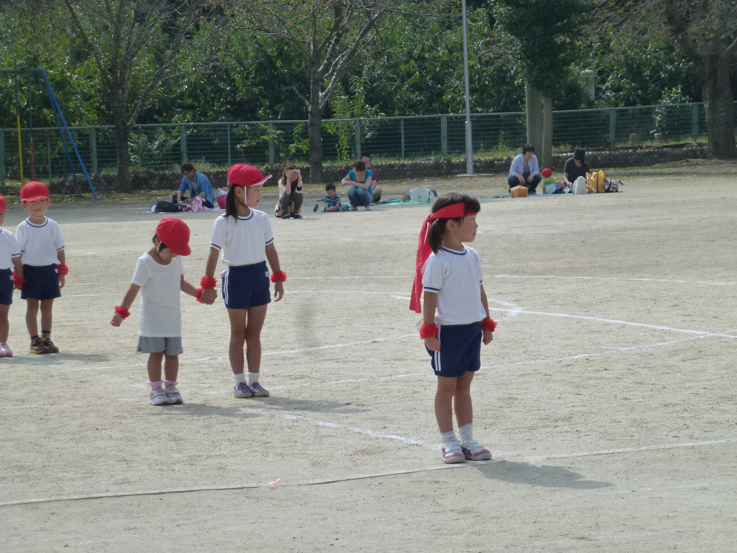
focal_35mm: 142
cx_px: 368
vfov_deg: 10.4
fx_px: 3023
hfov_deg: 13.9
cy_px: 276
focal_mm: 25.5
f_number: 5.3
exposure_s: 1/800
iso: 160
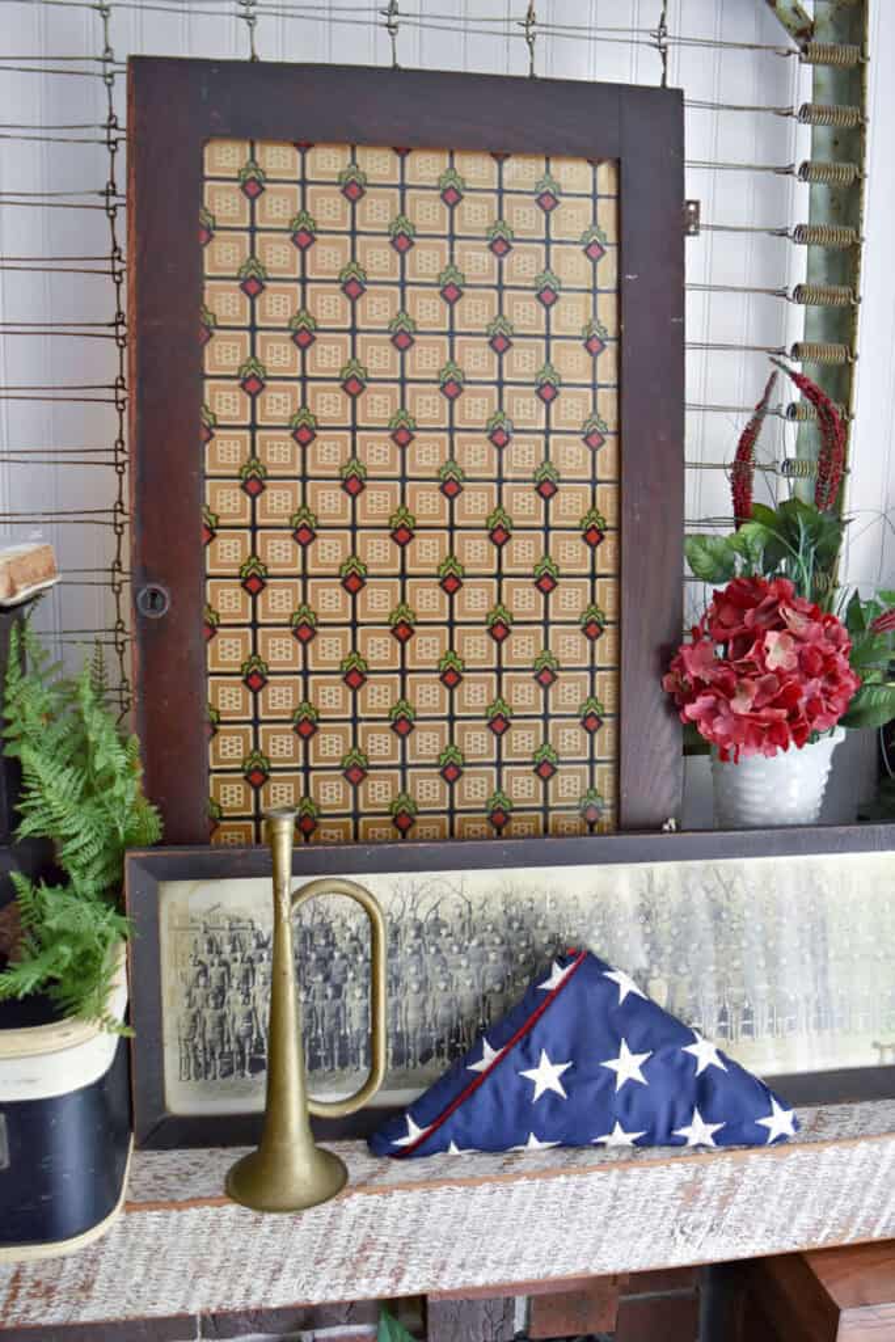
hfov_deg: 43.6
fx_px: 1118
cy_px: 671
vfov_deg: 61.9
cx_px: 448
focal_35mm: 30
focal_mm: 20
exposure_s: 1/60
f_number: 3.5
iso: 1100
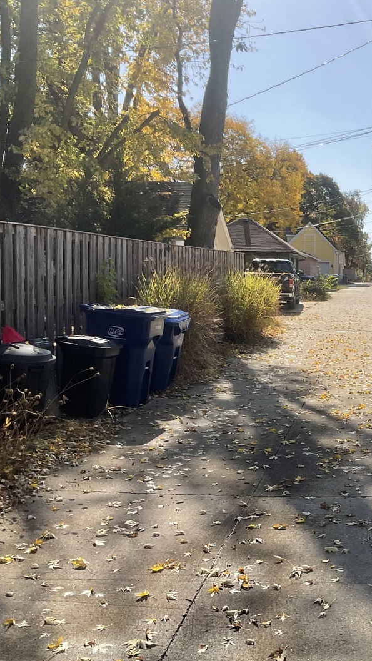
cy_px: 332
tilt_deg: -4.2
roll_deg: -1.5
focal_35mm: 43
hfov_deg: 26.0
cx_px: 386
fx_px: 754
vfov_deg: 47.4
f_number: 1.8
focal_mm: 3
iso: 16
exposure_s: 1/1848
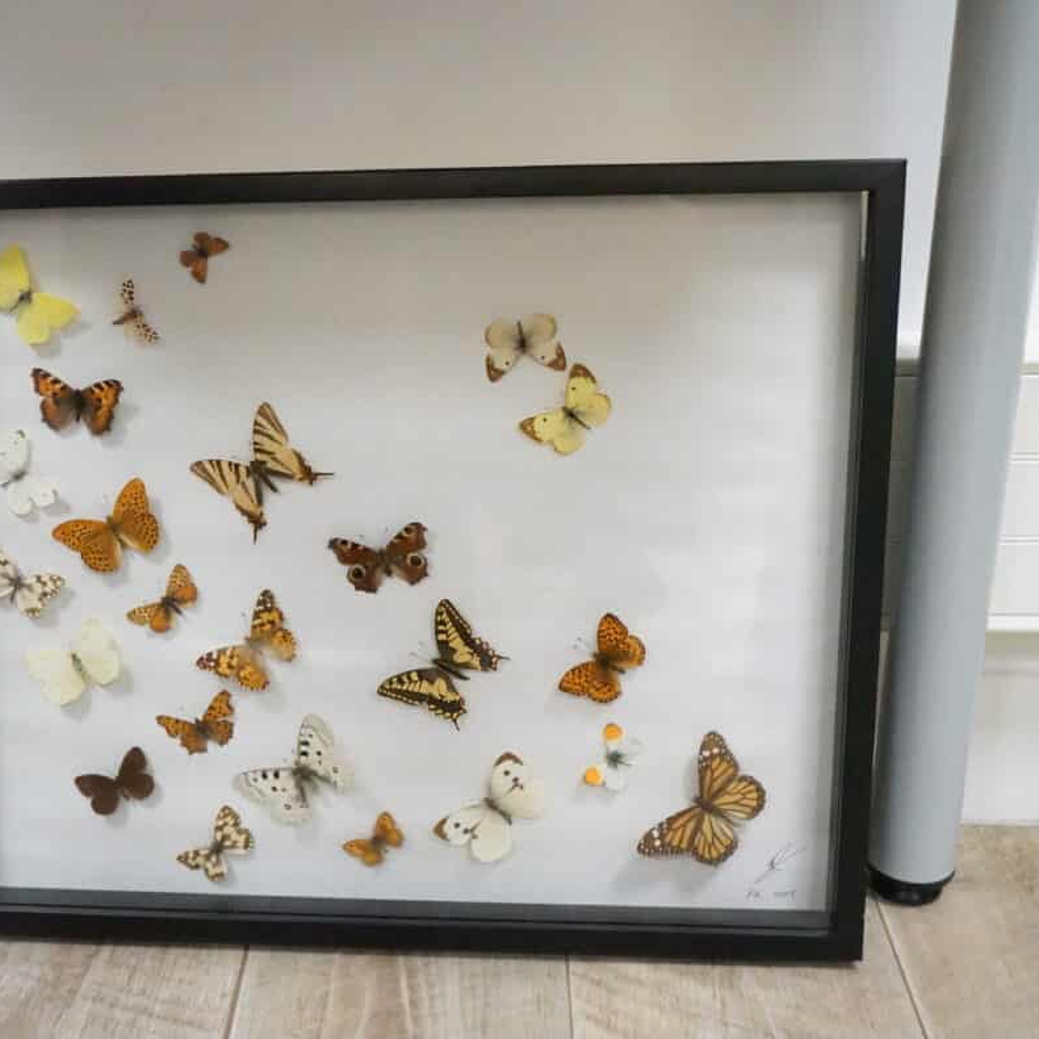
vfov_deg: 38.3
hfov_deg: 38.0
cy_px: 496
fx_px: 1494
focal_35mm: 44
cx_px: 355
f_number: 5
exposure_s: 1/320
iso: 16000
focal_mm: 32
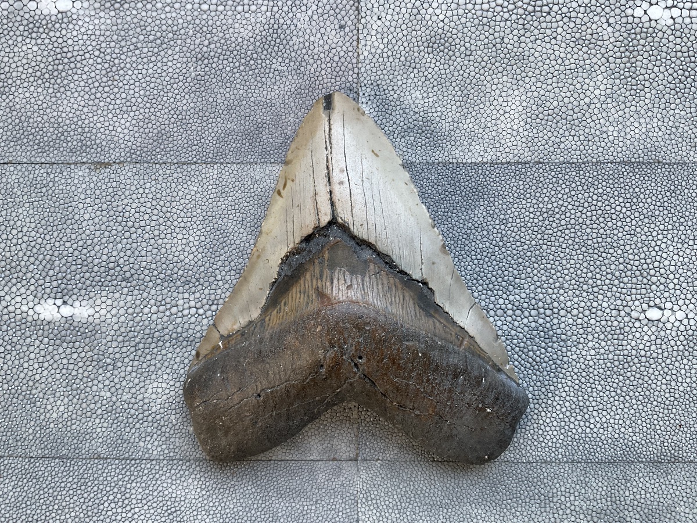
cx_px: 348
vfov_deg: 48.2
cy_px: 262
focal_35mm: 29
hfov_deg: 61.7
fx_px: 584
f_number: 1.8
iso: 50
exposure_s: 1/60
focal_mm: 3
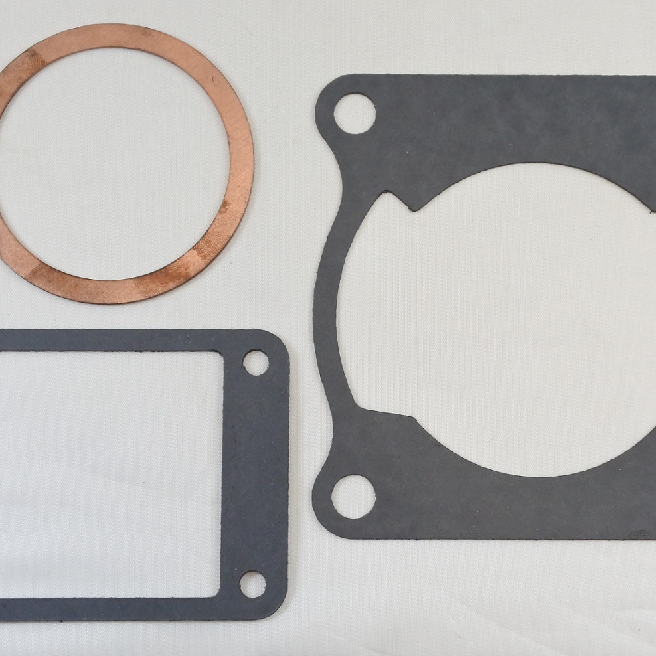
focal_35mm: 52
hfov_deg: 32.8
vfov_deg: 32.8
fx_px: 1115
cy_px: 327
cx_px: 336
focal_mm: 15
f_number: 4.2
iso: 400
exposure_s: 1/160
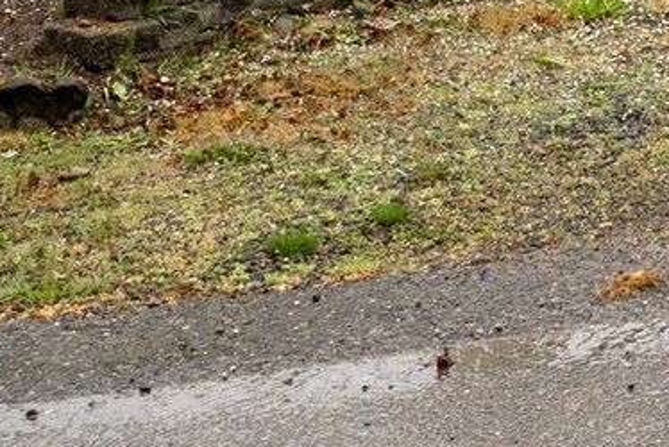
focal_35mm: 86
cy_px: -440
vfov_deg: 13.6
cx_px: 1416
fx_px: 1599
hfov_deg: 16.5
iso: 80
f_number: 7.1
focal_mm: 19
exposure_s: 1/60
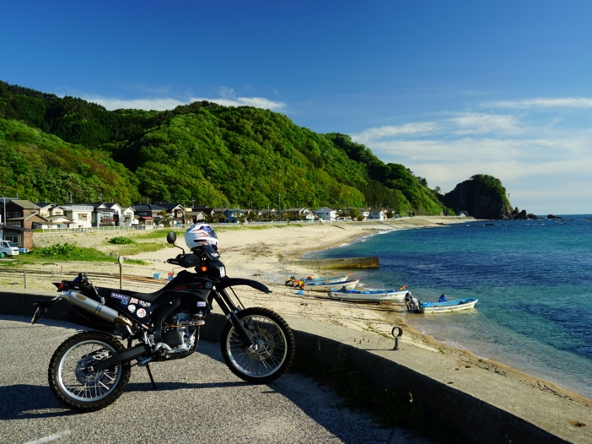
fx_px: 581
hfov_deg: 54.0
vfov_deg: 41.8
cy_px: 225
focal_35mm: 34
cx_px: 294
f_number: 8
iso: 100
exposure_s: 1/90
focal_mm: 31
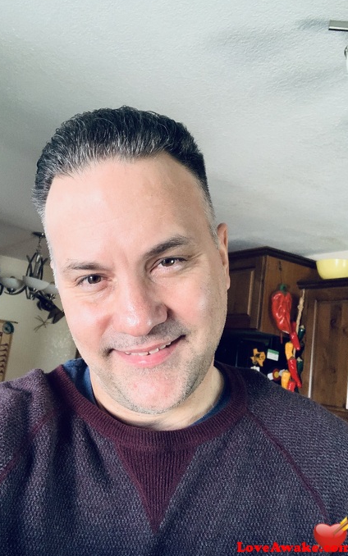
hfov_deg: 36.2
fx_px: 531
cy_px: 275
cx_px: 144
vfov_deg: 55.3
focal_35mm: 35
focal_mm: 2.87
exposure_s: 1/60
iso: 100
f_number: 2.2
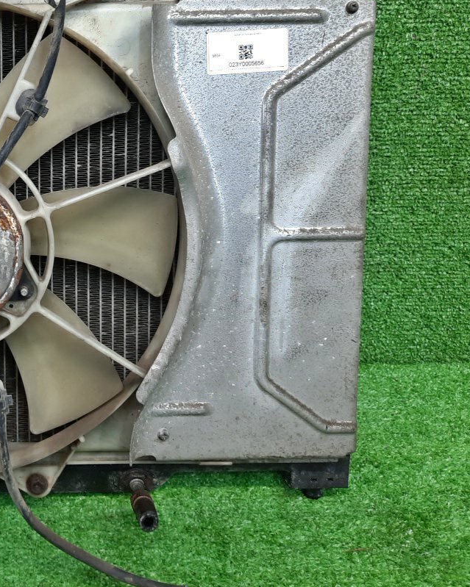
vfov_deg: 41.4
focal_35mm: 44
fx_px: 765
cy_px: 191
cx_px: -23
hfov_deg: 31.1
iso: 82
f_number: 2
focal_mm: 4.6
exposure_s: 1/50
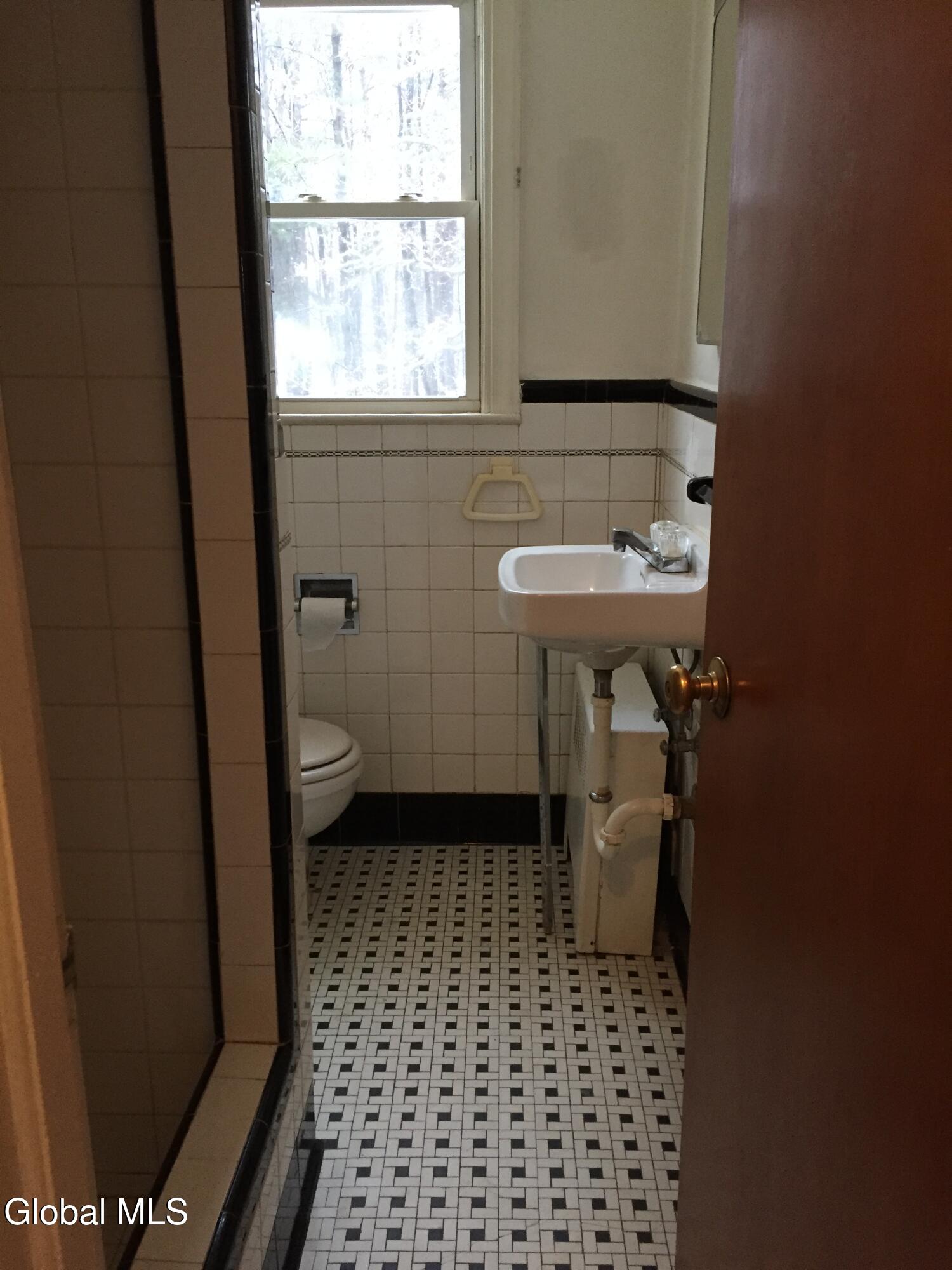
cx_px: 476
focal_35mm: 29
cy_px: 635
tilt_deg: -14.1
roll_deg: +0.4
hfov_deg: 48.2
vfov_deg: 61.7
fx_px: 1063
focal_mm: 4.15
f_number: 2.2
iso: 250
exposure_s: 1/30
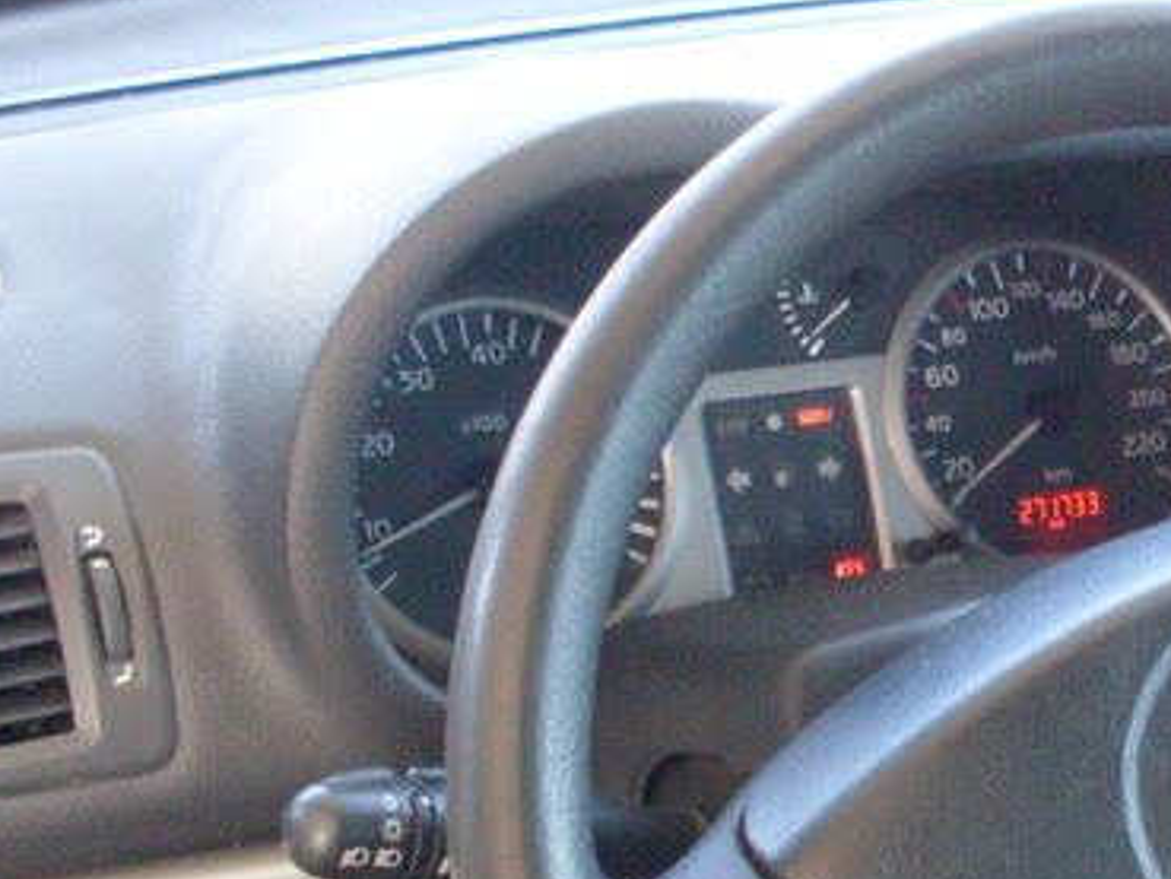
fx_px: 3485
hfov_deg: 18.5
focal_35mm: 103
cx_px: 1196
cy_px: 844
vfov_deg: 14.2
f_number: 2.8
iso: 200
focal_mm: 6.3
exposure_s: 1/45
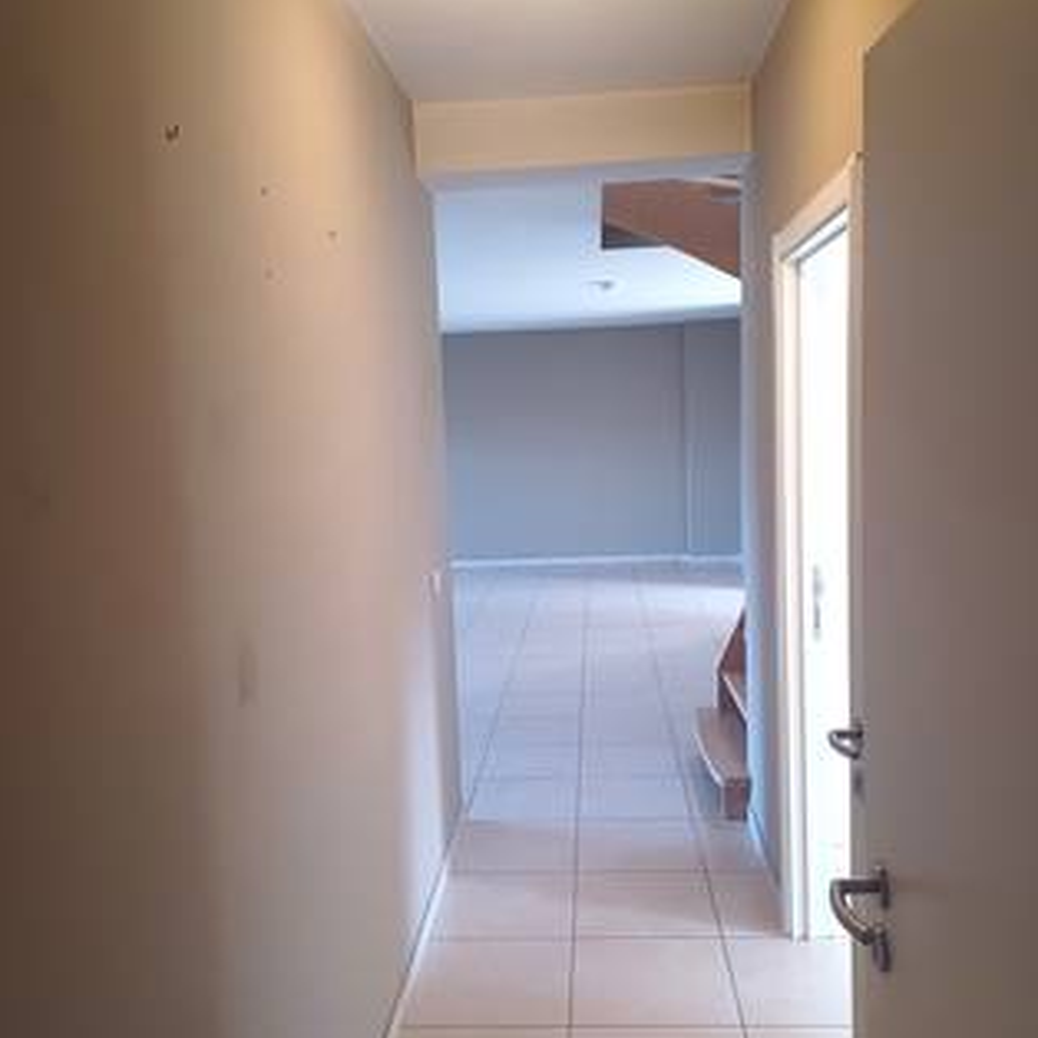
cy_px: 540
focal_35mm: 30
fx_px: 1018
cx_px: 526
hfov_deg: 54.0
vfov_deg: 54.0
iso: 250
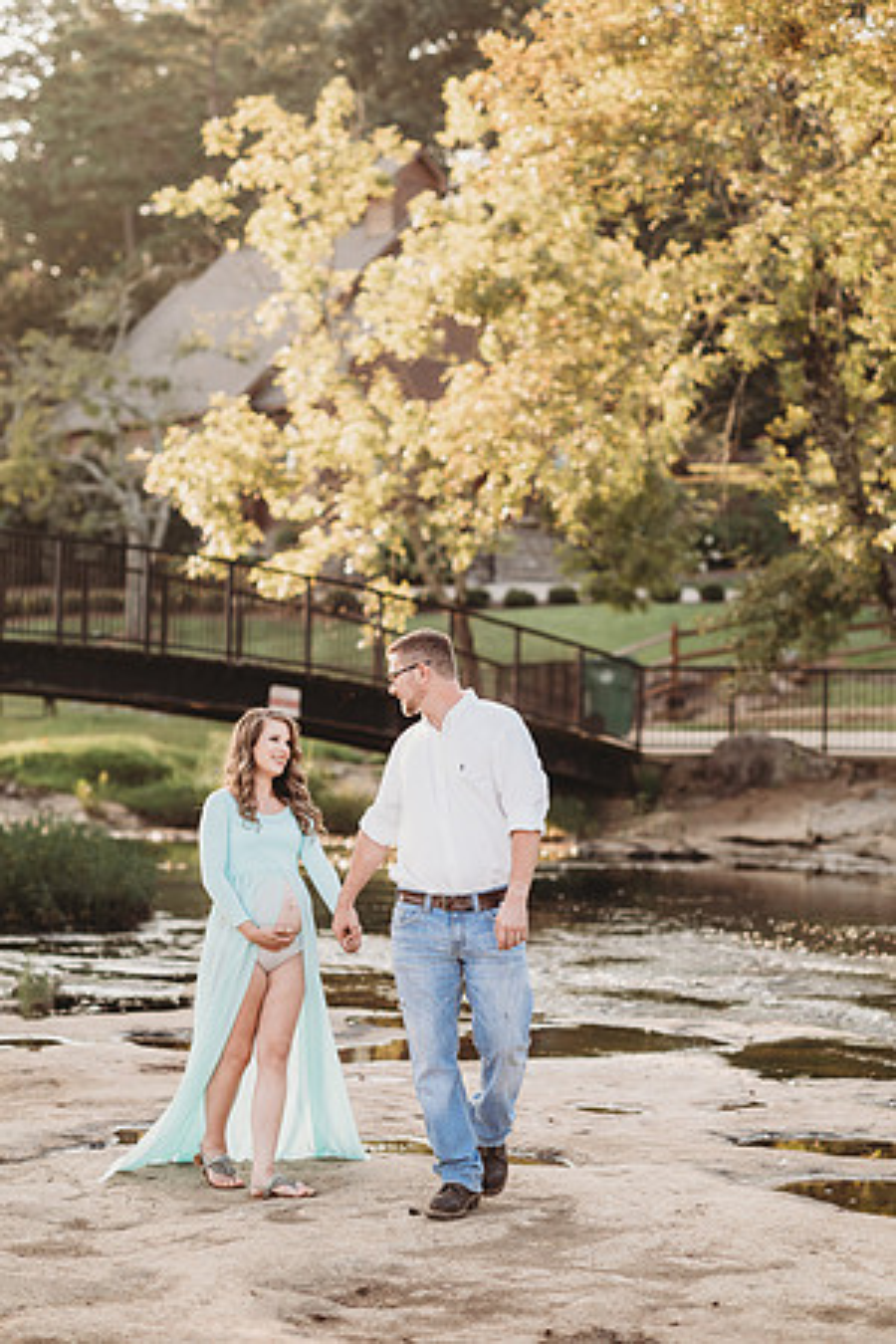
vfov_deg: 23.9
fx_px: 3173
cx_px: 448
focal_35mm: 85
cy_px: 672
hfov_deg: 16.1
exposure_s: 1/400
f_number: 2.5
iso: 160
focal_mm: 85
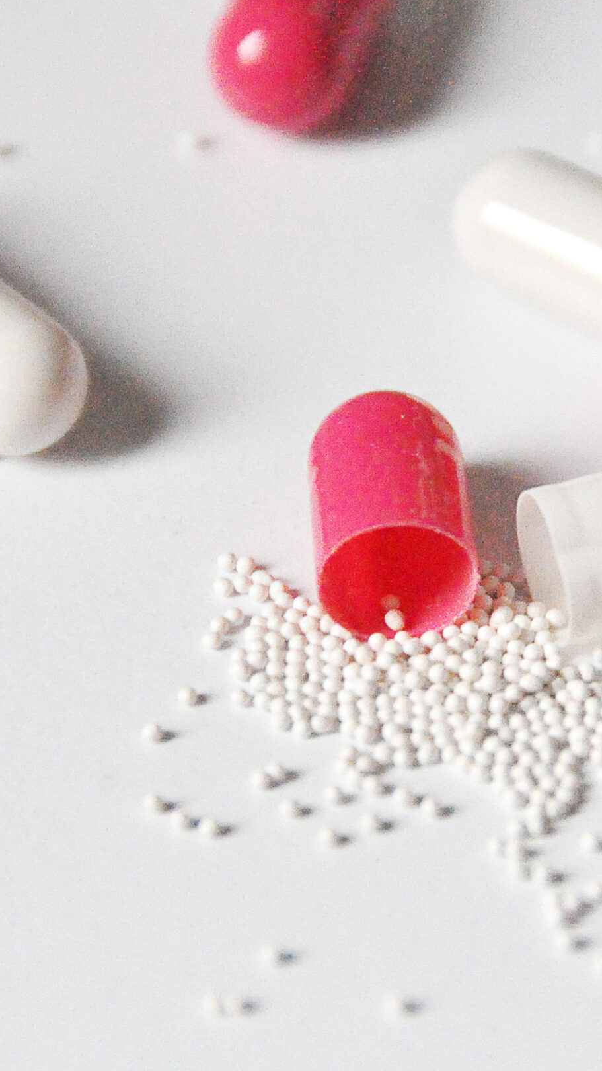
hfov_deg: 2.4
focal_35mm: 496
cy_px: 555
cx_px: 560
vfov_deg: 4.4
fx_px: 14078
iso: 6400
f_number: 5.6
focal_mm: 200
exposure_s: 1/400
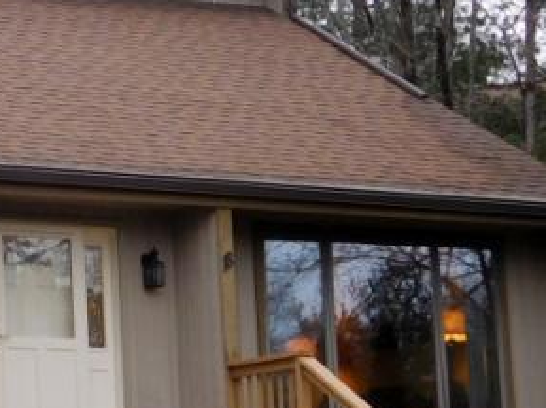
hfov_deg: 10.6
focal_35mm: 181
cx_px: -255
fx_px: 2851
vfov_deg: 8.2
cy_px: 104
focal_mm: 9
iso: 125
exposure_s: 1/100
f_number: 3.8
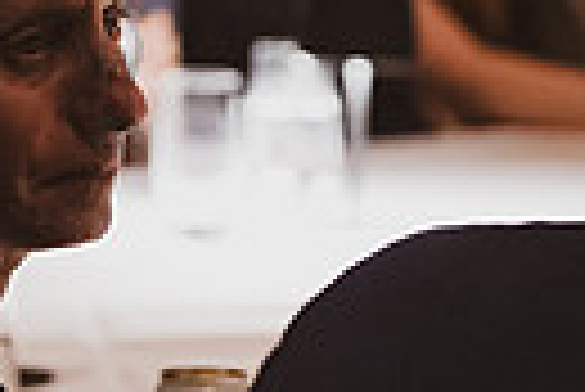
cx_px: 79
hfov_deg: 5.3
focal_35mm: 389
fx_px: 6328
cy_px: 76
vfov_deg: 3.5
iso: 12800
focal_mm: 83
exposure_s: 1/160
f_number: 2.8
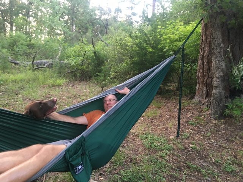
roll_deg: -4.8
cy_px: 91
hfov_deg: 61.7
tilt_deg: -5.8
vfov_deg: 48.2
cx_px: 122
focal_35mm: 29
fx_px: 204
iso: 125
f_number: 2.2
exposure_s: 1/30
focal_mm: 4.15
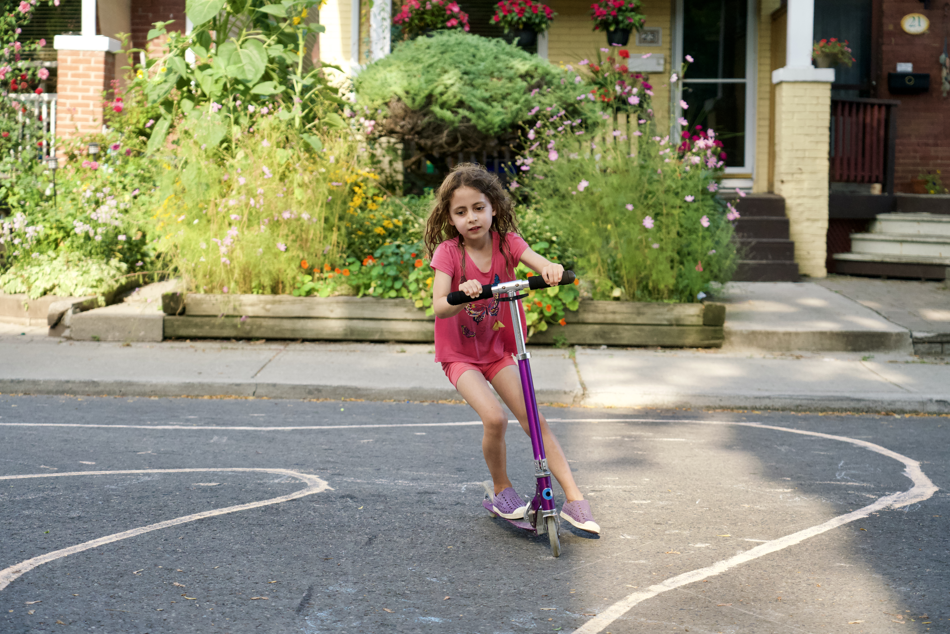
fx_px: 1689
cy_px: 316
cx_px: 482
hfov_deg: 31.4
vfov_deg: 21.2
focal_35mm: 64
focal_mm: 63
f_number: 4
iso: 3200
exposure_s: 1/2000
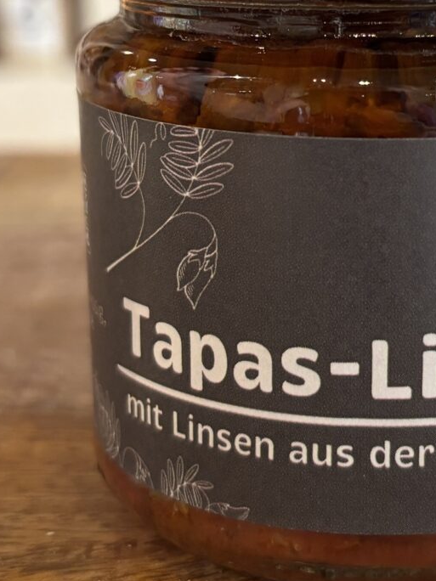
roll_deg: -0.9
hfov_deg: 19.9
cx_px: 357
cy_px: 121
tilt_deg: -10.1
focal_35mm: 73
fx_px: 1226
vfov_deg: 26.2
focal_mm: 5.96
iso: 200
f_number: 1.6
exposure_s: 1/60
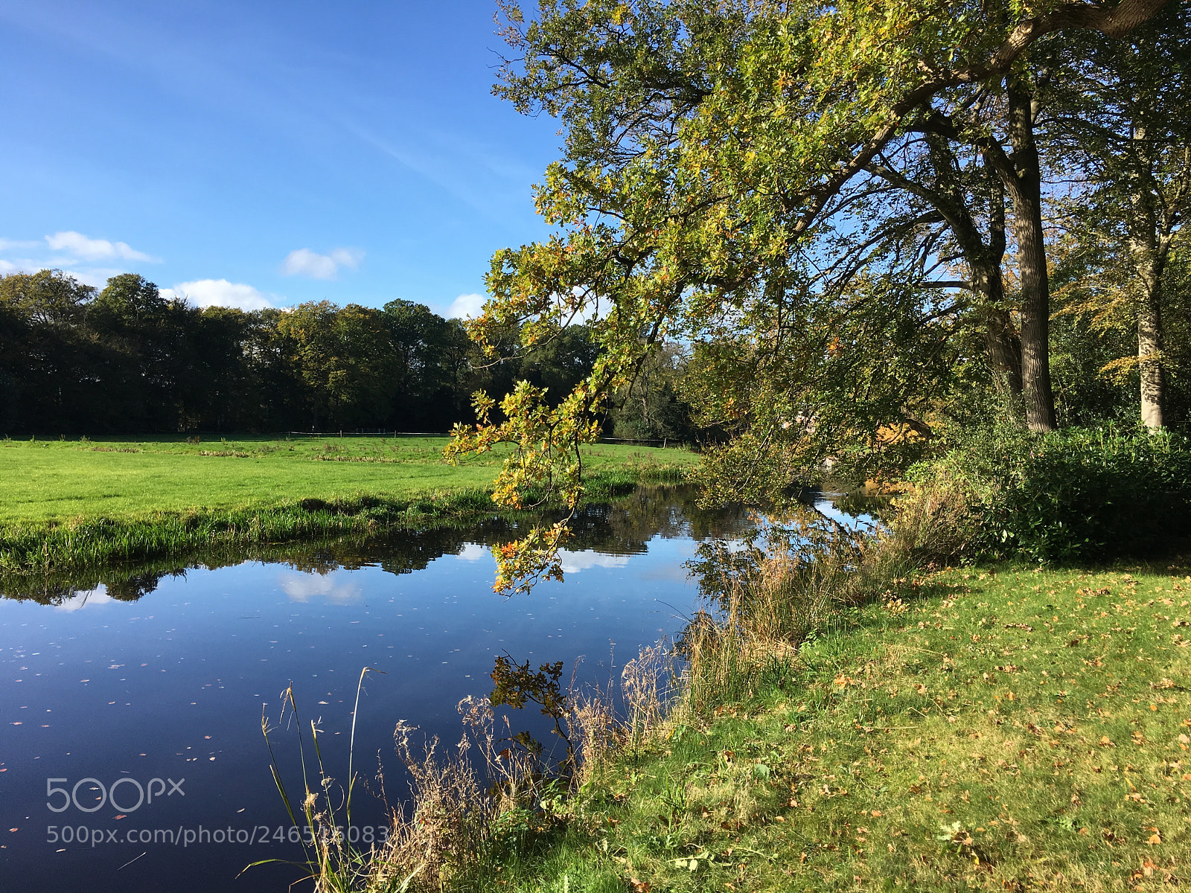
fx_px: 998
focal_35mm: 29
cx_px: 596
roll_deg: -0.8
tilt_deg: -1.7
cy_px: 446
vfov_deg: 48.2
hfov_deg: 61.7
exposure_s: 1/938
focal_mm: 4.15
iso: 25
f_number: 2.2
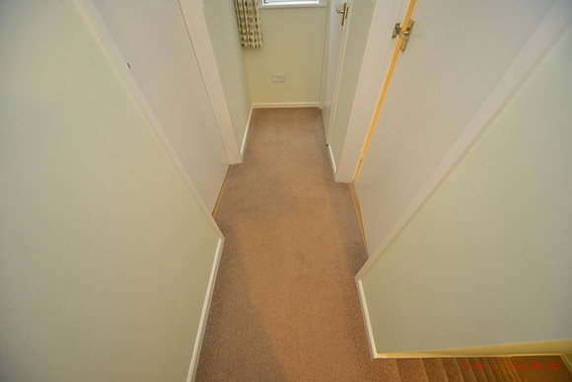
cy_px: 191
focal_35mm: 12
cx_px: 286
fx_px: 191
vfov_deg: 90.0
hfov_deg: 112.6
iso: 1600
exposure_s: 1/30
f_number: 5.6
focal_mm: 12
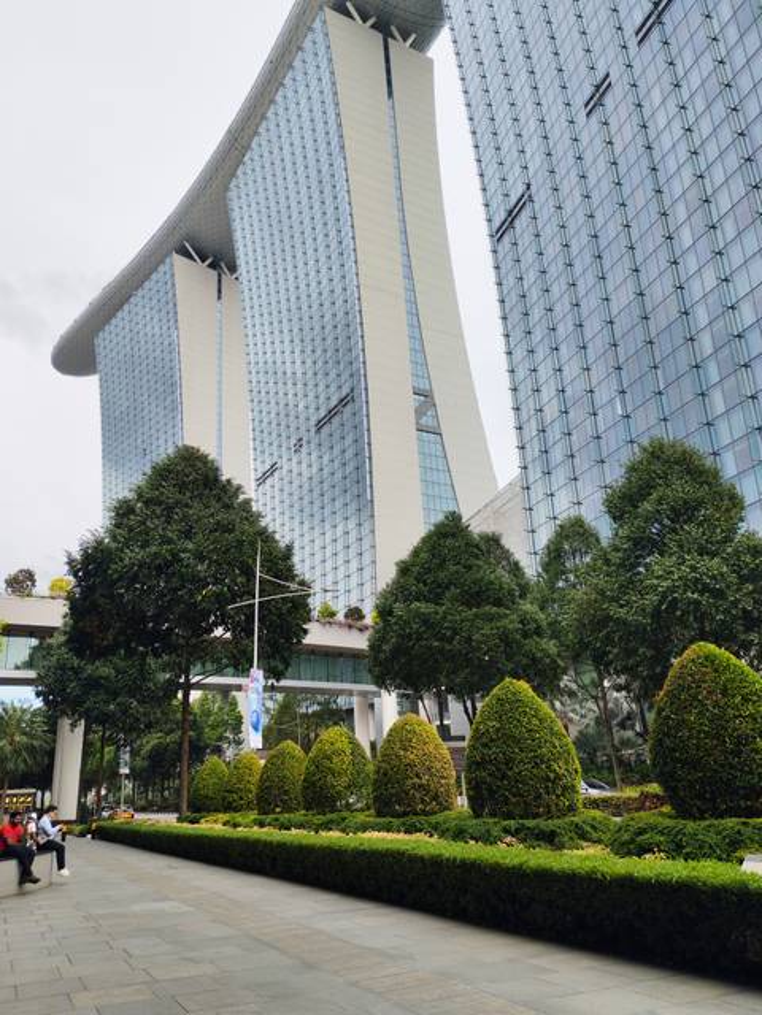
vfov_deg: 65.3
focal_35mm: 27
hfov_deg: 51.4
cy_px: 508
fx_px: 792
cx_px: 381
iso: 50
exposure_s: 1/450
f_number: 1.9
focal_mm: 6.12
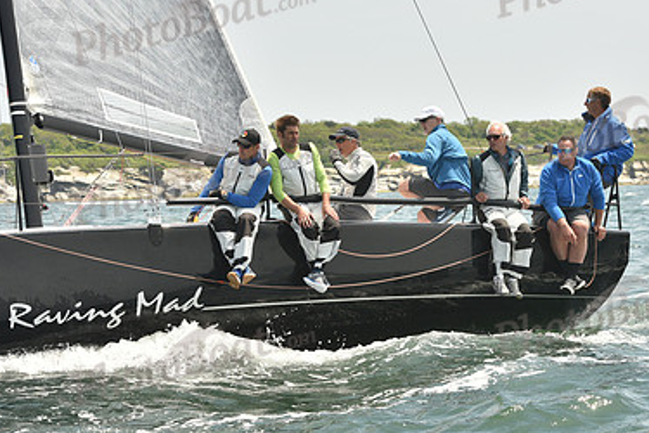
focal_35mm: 147
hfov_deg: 14.0
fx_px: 2650
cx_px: 407
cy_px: 247
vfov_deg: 9.3
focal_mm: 95
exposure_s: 1/1600
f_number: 6.3
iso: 400
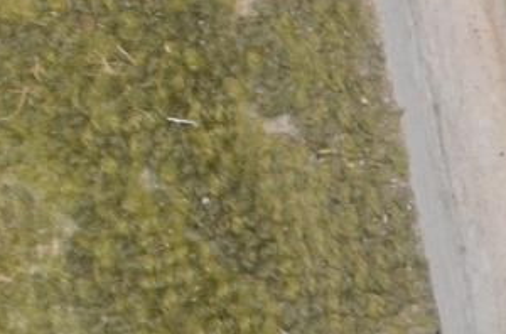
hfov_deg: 7.6
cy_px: 76
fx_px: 3447
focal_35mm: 246
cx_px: -897
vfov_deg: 5.5
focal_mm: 24
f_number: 5.6
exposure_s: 1/60
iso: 1600
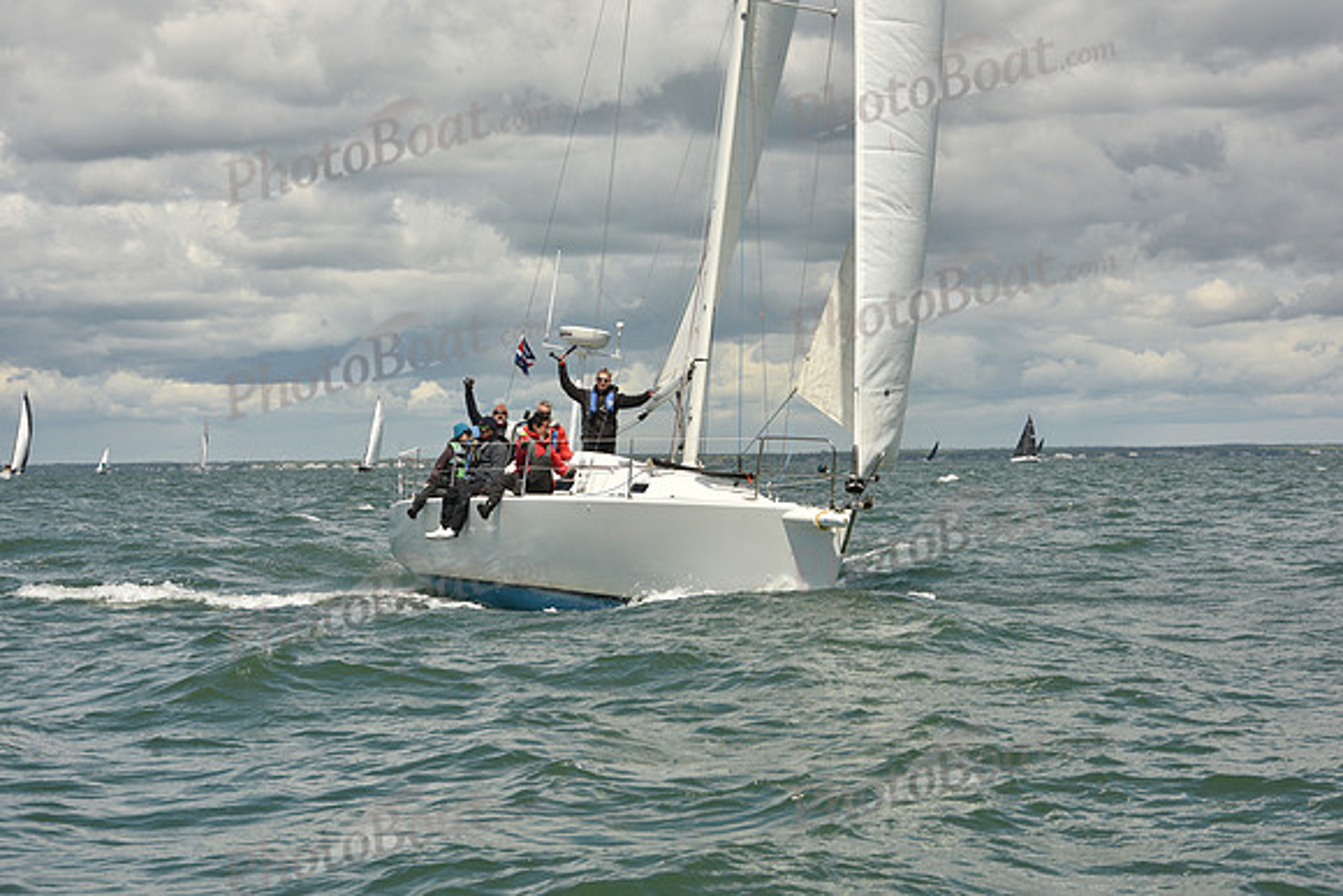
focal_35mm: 95
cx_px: 672
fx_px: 3545
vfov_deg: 14.4
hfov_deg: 21.5
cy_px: 448
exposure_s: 1/800
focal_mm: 95
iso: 320
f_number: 13
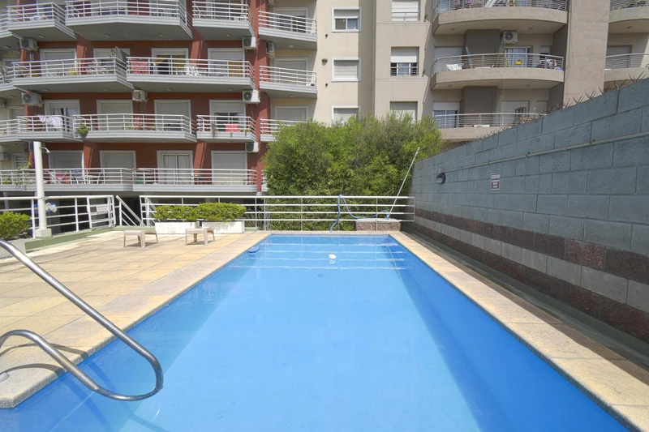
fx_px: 270
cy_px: 216
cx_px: 324
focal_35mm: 15
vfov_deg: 77.3
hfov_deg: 100.4
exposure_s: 1/30
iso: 100
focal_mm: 10
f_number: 11
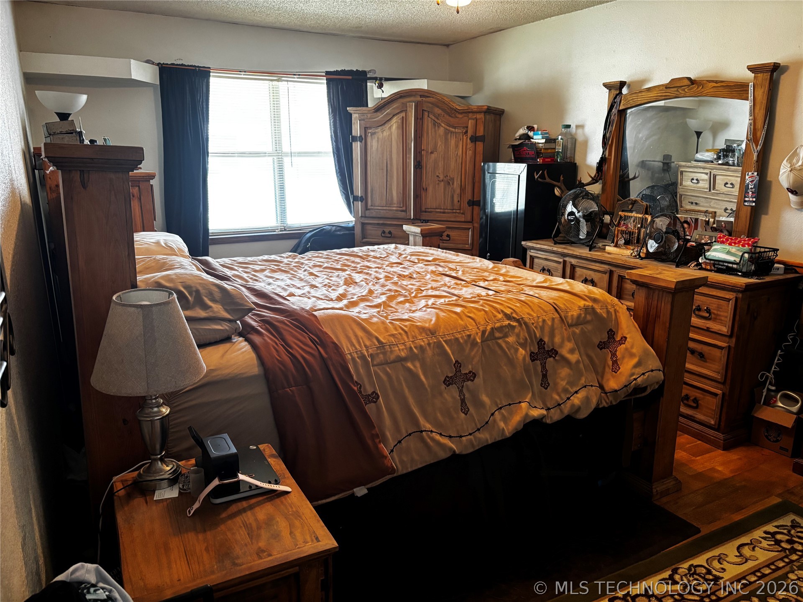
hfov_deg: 67.3
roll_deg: -0.1
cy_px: 301
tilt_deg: -13.9
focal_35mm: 26
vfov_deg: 53.1
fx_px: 603
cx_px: 402
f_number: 1.6
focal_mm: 5.96
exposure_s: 1/60
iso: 320
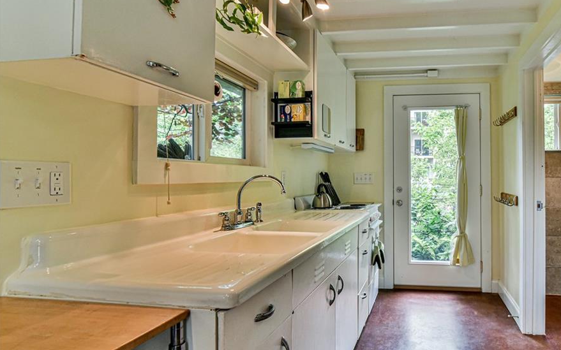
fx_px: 290
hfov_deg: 87.3
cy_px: 180
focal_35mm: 19
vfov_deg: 62.2
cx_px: 325
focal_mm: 16
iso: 1600
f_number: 6.3
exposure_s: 1/160
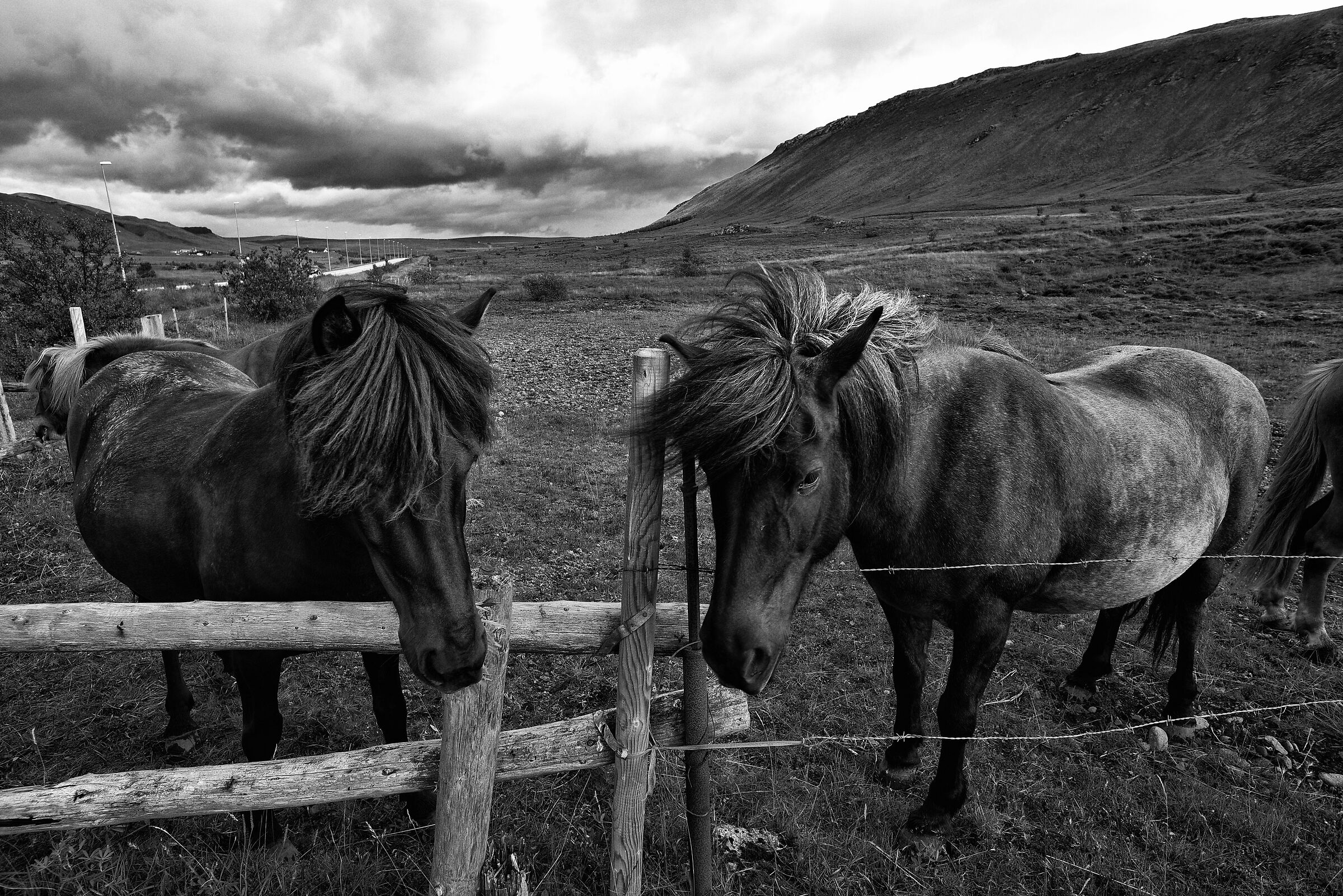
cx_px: 672
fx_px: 746
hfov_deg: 84.0
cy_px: 448
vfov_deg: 62.0
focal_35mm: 20
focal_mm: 20
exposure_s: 1/250
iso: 200
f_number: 8
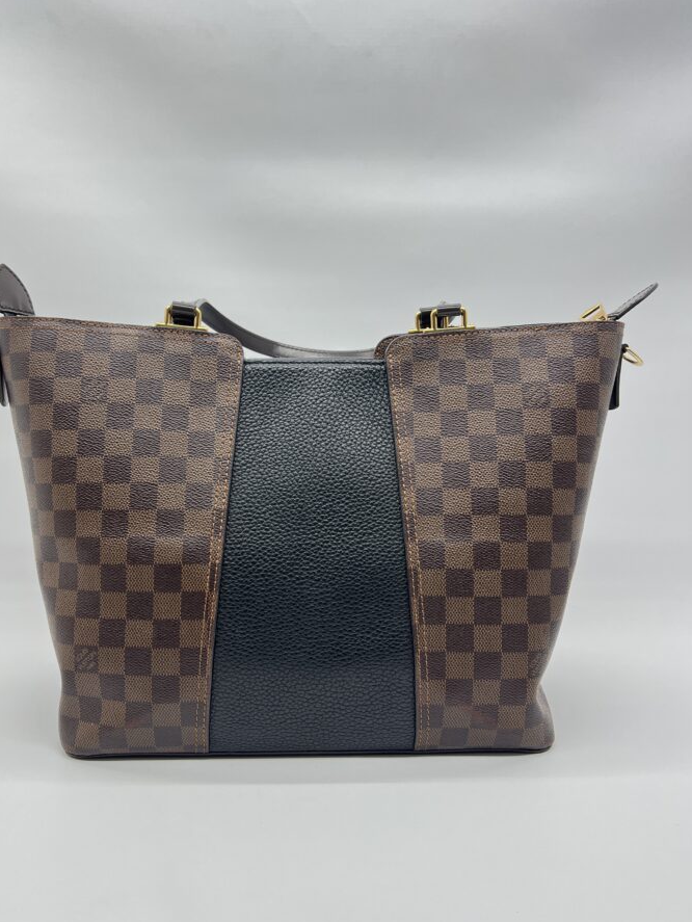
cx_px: 297
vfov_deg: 59.9
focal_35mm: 30
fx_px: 799
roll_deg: +0.1
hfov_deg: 46.7
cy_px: 463
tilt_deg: -8.6
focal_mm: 5.7
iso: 40
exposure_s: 1/100
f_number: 1.5
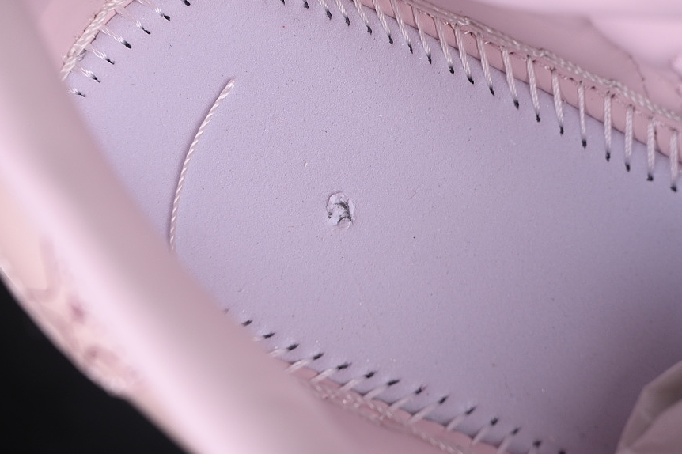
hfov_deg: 21.7
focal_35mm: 94
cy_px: 210
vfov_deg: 14.5
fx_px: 1780
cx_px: 348
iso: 160
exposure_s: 1/80
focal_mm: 50
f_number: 7.1
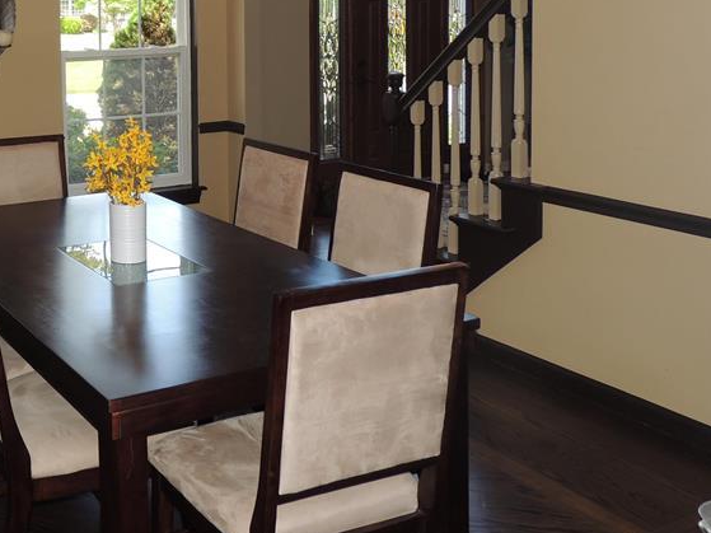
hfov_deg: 40.3
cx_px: 94
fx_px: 904
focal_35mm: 44
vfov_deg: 31.3
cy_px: 53
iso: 100
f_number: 3
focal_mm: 4.3
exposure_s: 1/80
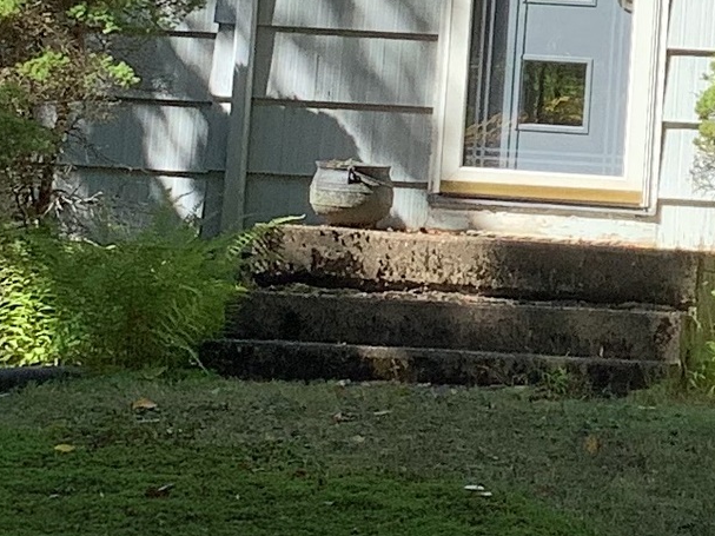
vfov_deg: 9.4
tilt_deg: +1.4
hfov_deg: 12.4
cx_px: 741
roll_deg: -5.0
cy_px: -24
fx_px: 3242
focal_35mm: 157
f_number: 2.4
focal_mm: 3.3
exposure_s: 1/382
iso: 25
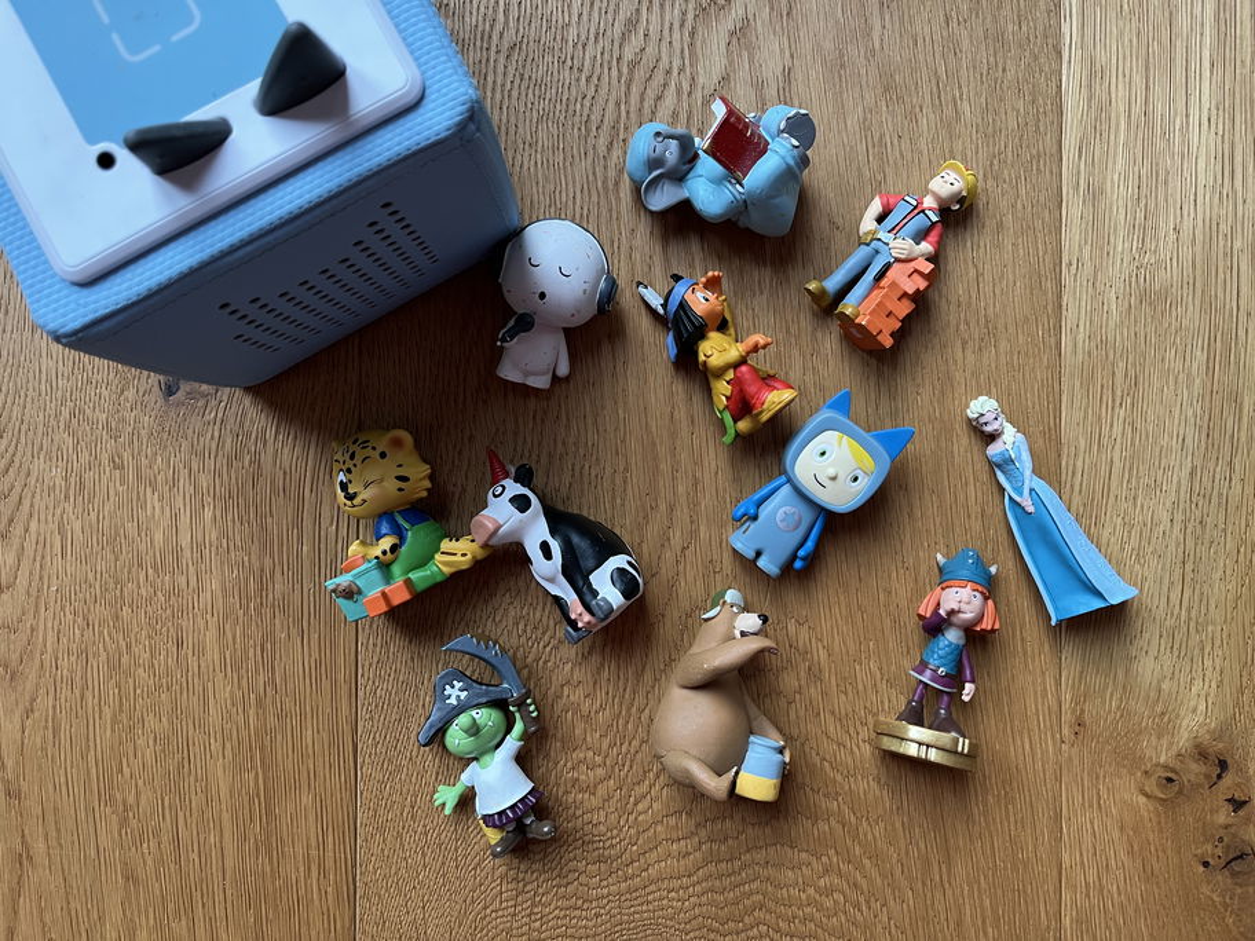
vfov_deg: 53.1
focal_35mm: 26
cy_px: 470
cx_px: 628
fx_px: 943
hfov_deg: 67.3
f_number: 1.6
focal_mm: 5.1
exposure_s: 1/77
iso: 125
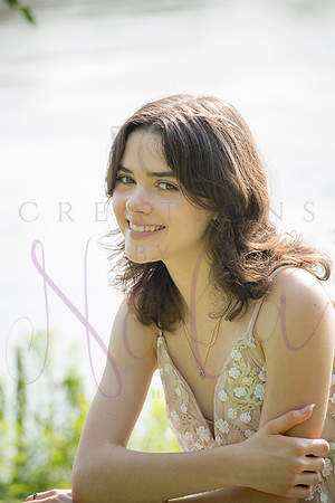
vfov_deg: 12.1
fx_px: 2373
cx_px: 168
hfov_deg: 8.1
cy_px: 252
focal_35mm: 170
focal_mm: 170
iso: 400
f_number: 8
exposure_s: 1/320
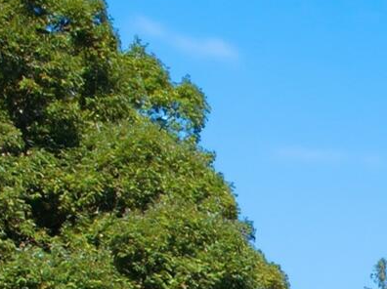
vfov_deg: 7.1
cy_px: 909
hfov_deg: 10.1
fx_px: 2032
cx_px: 766
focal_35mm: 182
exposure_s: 1/1250
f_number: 2.8
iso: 100
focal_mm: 12.3
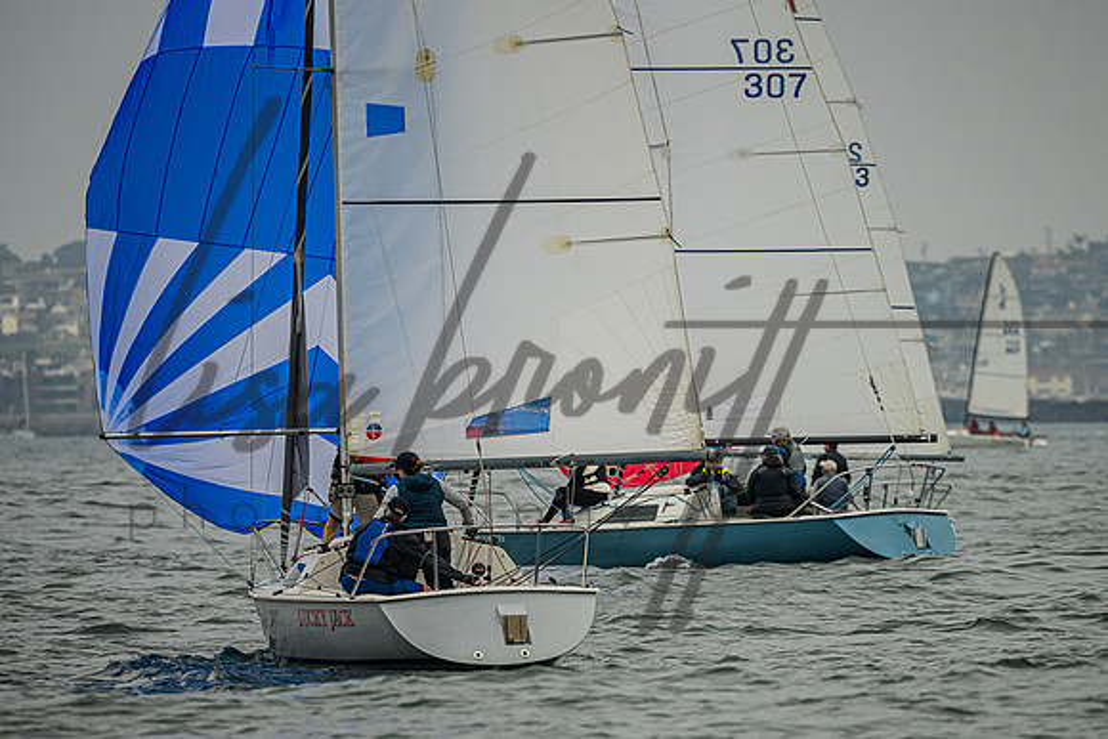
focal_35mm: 541
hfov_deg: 3.8
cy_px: 440
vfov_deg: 2.5
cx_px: 611
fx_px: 16649
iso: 280
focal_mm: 400
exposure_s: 1/4000
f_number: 5.6
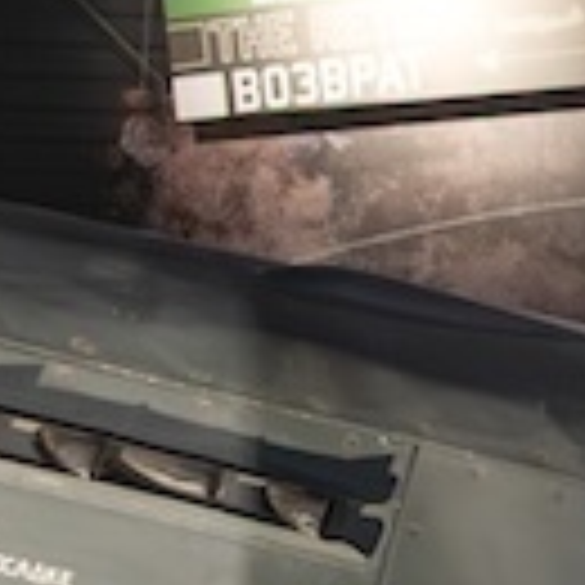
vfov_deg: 7.3
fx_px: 4531
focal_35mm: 237
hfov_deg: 6.8
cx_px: 1677
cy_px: 739
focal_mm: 24
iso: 1250
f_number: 7.1
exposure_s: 1/20
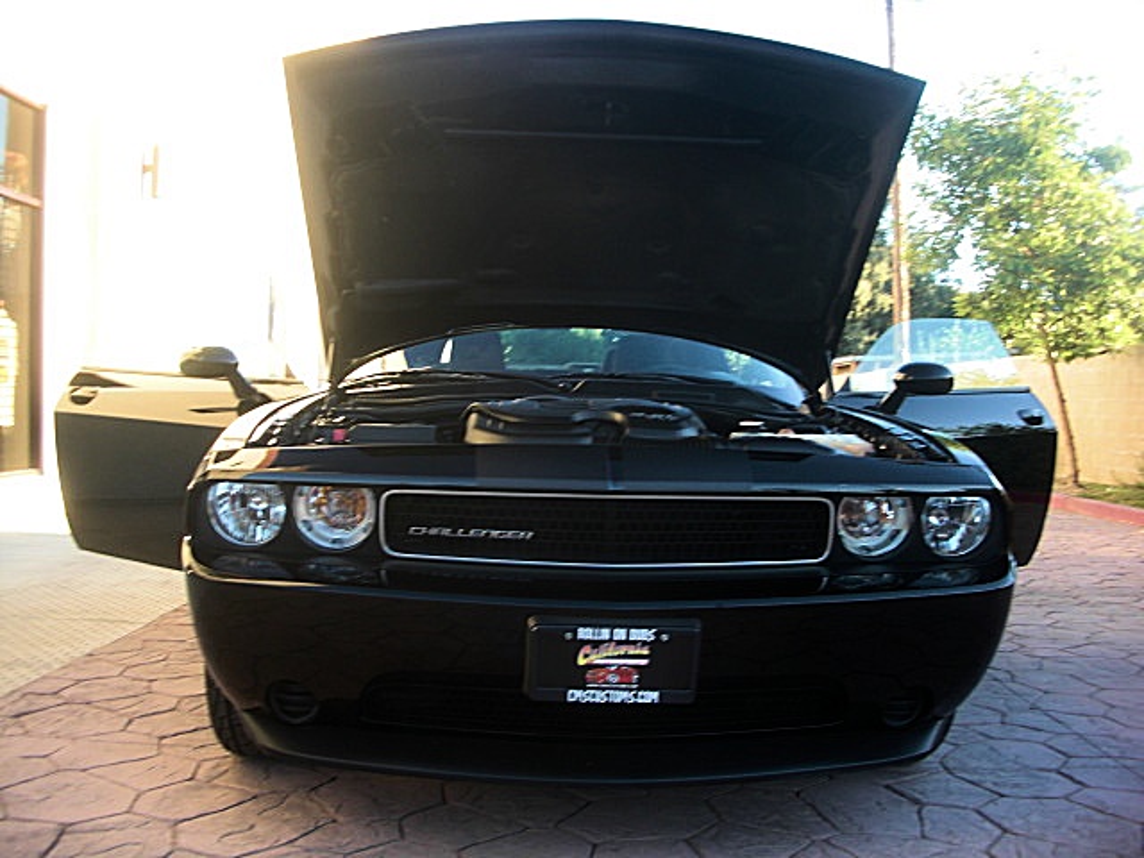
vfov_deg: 39.7
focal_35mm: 36
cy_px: 429
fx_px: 1190
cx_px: 572
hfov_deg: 51.4
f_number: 2.8
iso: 50
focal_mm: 6.3
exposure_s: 1/60
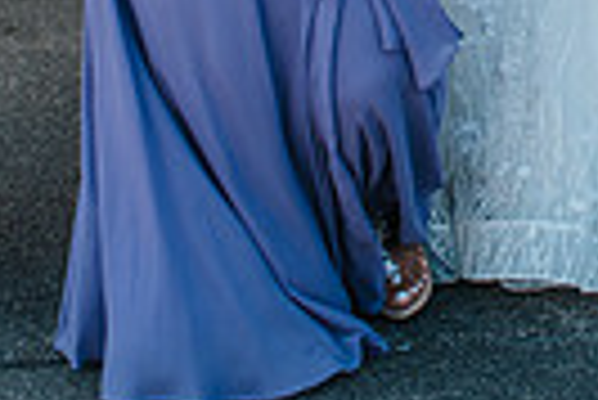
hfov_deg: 11.7
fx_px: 2877
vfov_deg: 7.6
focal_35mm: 173
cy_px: -439
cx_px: 675
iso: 100
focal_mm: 35
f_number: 2.8
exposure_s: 1/640
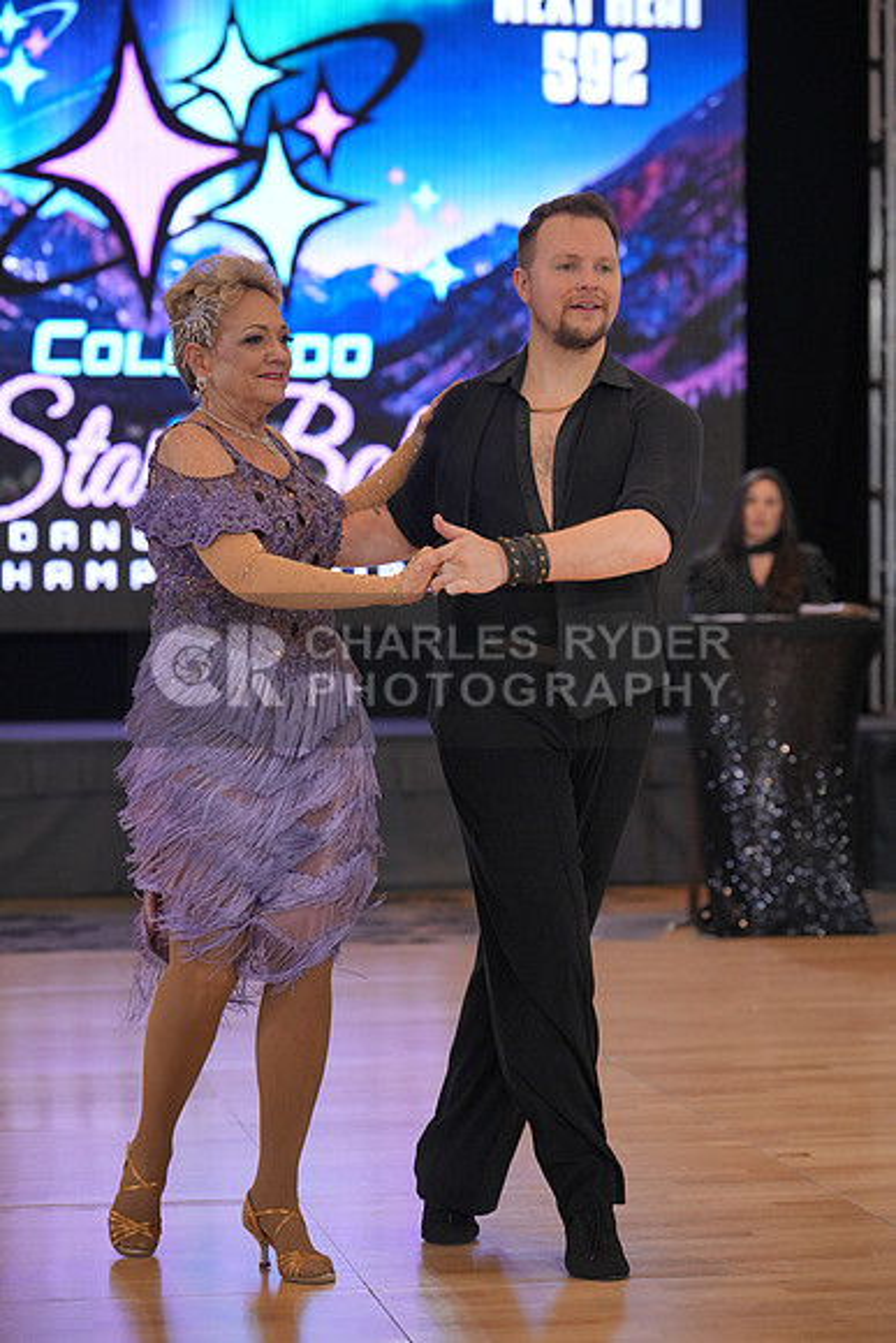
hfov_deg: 13.7
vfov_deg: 20.4
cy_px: 672
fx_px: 3731
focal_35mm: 100
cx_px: 448
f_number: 3.5
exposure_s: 1/500
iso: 2000
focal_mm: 100
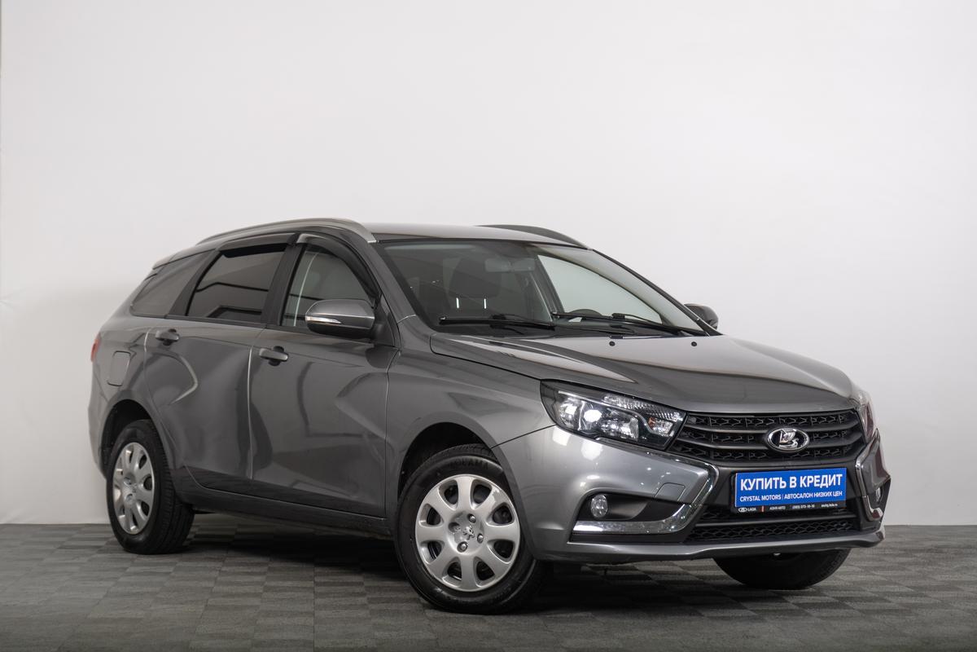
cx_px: 488
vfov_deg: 18.7
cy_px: 326
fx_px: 1981
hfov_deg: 27.7
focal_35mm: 73
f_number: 4
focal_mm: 48.5
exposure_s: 1/125
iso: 125
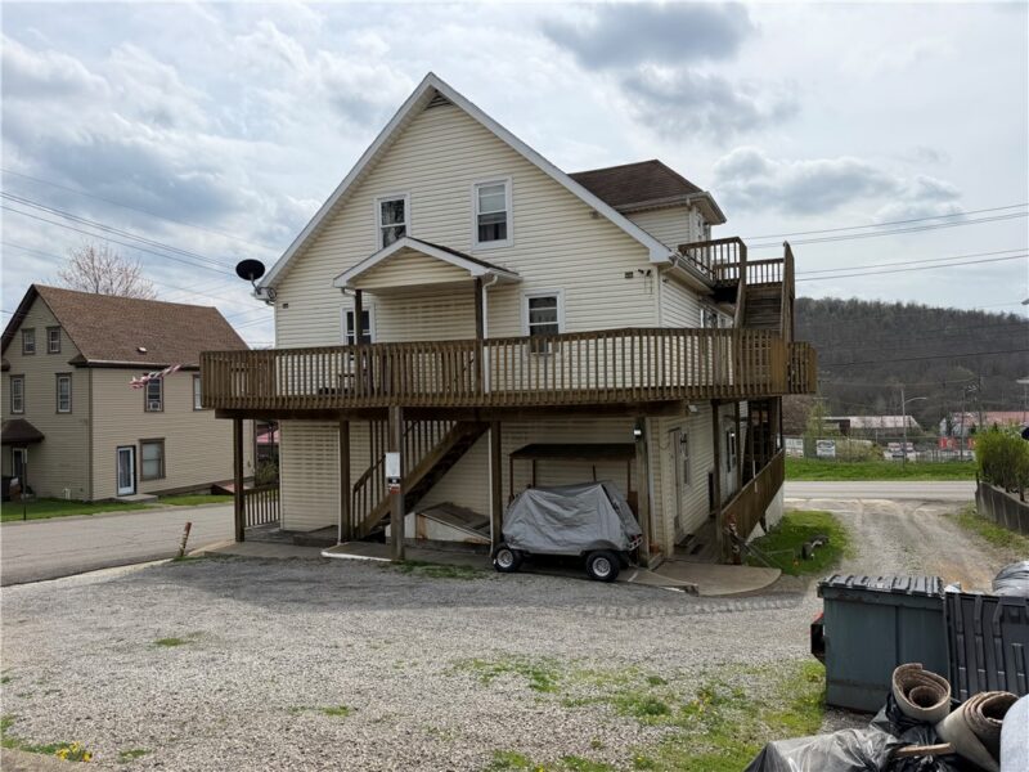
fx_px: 713
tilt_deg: -0.2
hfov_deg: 71.6
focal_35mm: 24
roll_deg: +1.5
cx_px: 514
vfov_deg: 56.8
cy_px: 386
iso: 80
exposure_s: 1/7353
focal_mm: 6.76
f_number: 1.78
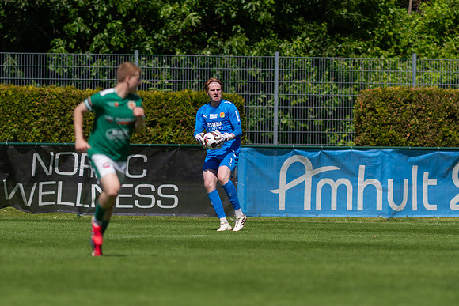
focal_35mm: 621
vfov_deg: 2.2
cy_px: 153
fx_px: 7922
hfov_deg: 3.3
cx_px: 230
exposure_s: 1/2500
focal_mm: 300
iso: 110
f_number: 3.2
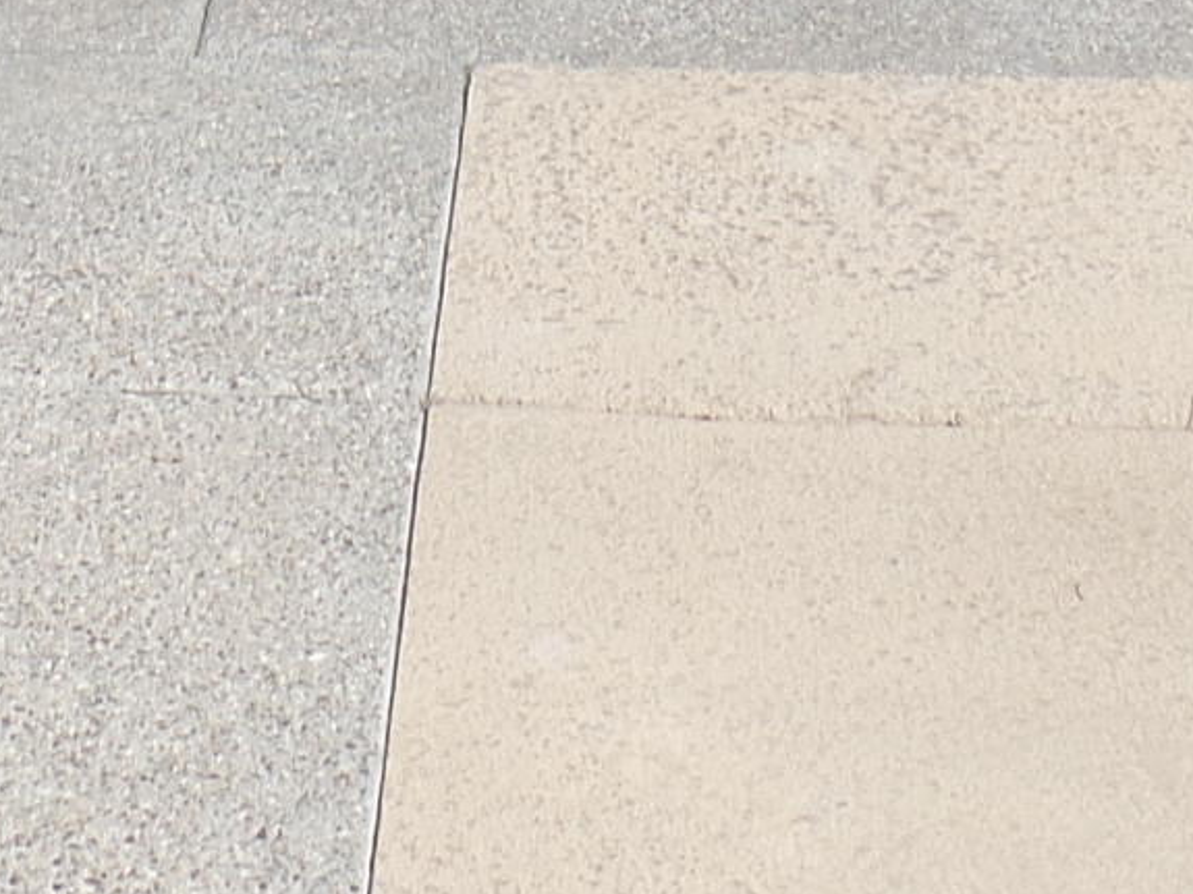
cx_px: 212
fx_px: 4135
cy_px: -1344
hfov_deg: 16.3
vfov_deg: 10.4
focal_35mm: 120
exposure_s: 1/1500
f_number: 3.5
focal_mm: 4.1
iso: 80
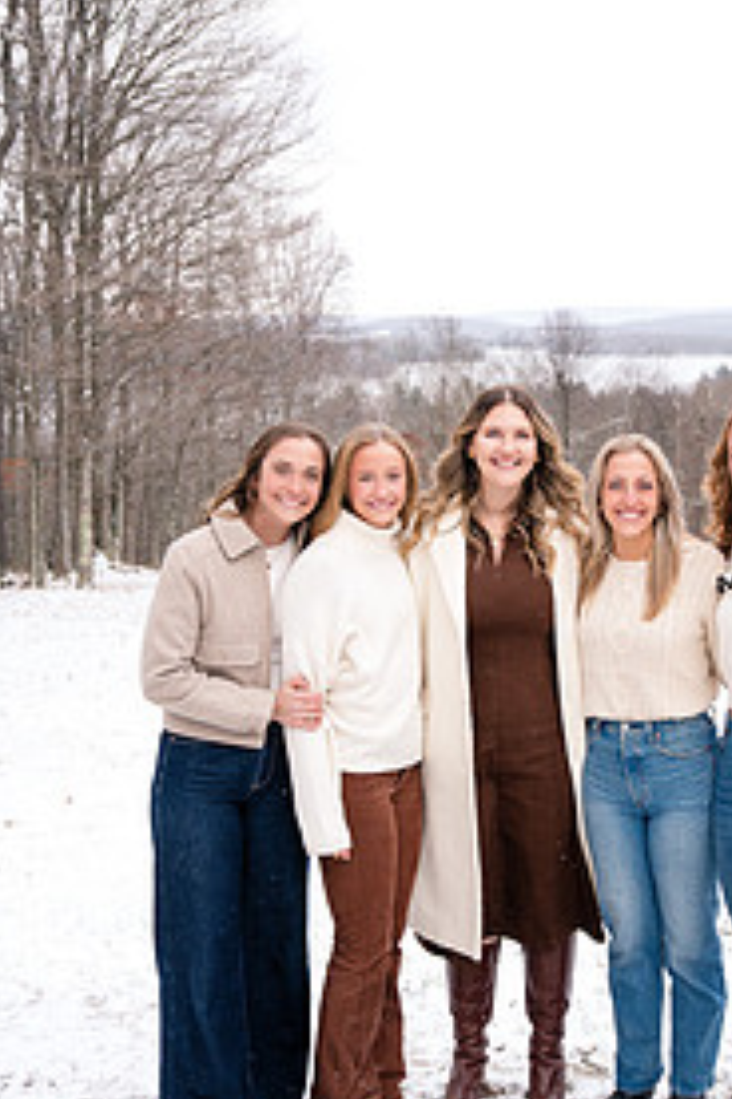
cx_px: 549
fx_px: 1342
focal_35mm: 44
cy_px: 494
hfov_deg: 30.0
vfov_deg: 44.4
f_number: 3.2
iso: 400
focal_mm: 27
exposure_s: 1/250
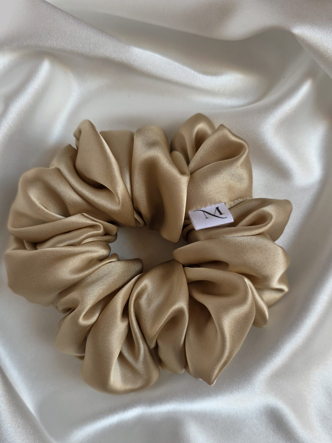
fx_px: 396
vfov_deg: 58.2
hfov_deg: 45.4
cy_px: 242
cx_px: 150
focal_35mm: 31
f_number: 1.7
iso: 100
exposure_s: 1/180
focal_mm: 6.3
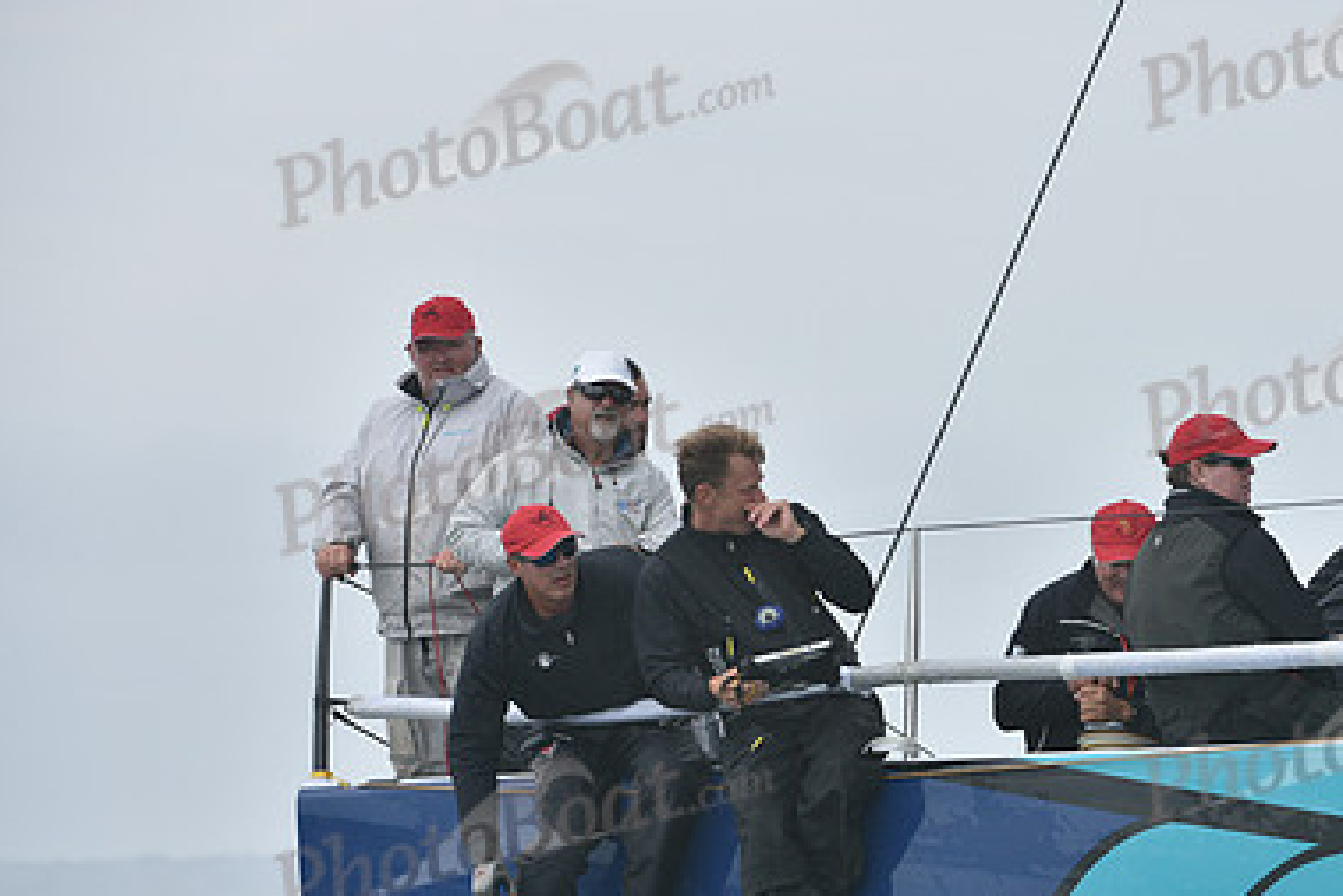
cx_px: 960
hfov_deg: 6.7
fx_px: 11419
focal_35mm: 306
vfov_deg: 4.5
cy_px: 597
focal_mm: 200
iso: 320
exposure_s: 1/1000
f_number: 5.6
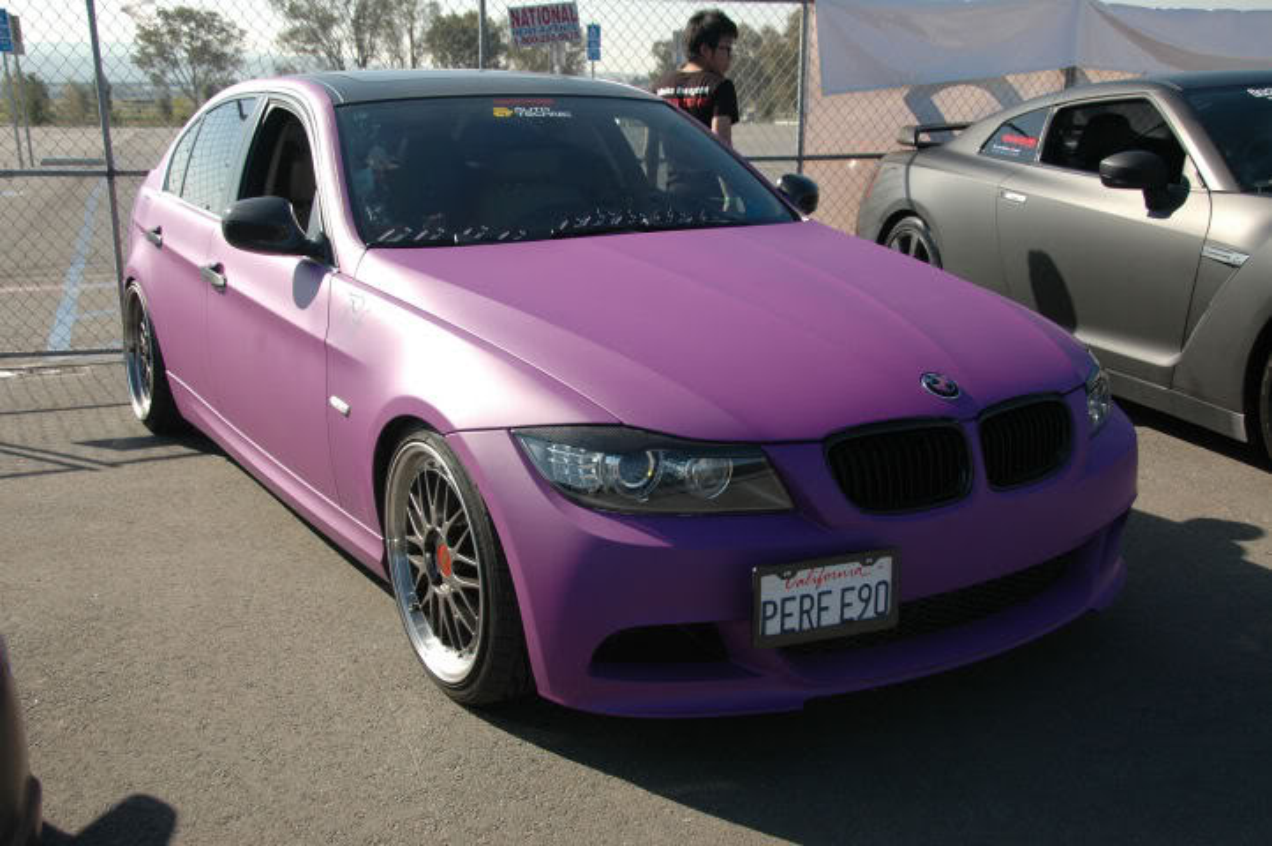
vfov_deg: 36.8
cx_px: 636
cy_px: 423
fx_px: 1271
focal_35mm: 36
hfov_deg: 53.2
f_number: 4.5
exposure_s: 1/1000
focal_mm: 24
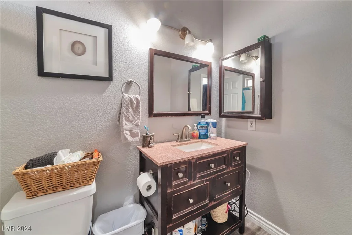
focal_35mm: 14
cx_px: 176
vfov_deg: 81.2
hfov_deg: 104.2
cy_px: 118
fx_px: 137
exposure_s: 1.3
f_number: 16
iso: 100
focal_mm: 14
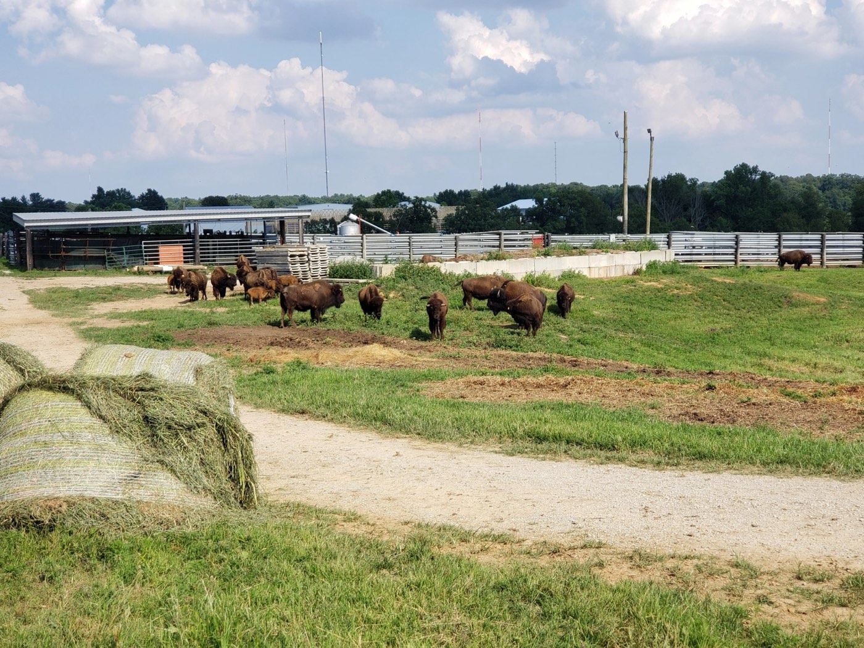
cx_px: 432
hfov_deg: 36.8
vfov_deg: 28.0
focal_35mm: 52
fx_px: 1298
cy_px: 324
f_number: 2.4
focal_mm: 6
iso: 32
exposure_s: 1/624
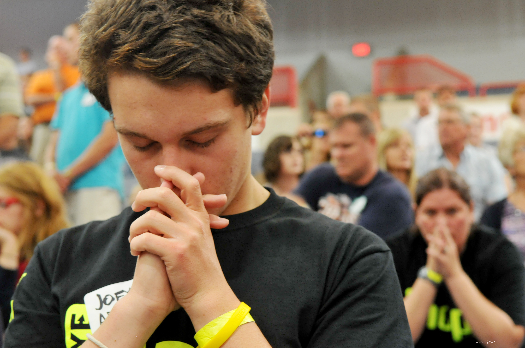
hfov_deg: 28.1
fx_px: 1049
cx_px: 262
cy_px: 174
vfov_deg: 18.9
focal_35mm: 72
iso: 800
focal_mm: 48
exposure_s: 1/15
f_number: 4.5
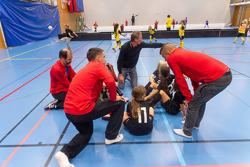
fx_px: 167
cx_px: 125
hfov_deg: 73.8
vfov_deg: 53.1
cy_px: 84
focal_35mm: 24
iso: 3600
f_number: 3.5
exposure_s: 1/400
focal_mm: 24
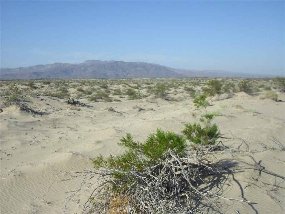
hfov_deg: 49.0
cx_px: 142
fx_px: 313
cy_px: 107
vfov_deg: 37.7
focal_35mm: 38
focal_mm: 6.2
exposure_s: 1/250
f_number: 8
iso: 100
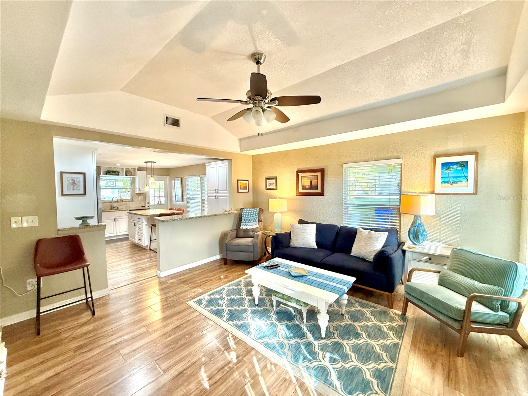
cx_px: 264
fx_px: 214
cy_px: 198
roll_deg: +1.5
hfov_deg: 102.1
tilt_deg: -0.5
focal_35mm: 14
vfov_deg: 85.7
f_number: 2.2
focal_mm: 2.22
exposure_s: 1/120
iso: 250
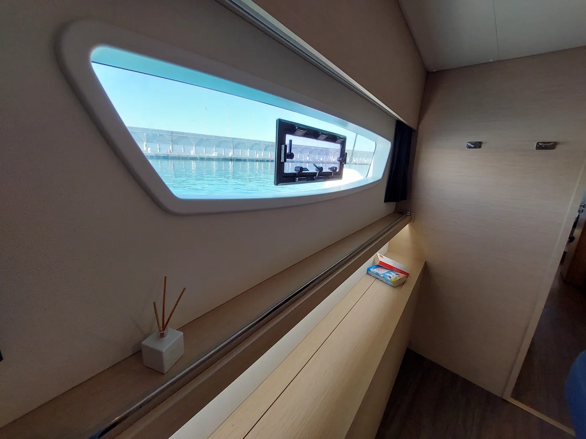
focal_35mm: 13
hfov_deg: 106.2
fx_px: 220
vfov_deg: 89.9
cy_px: 220
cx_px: 293
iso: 100
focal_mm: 1.74
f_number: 2.2
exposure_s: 1/100
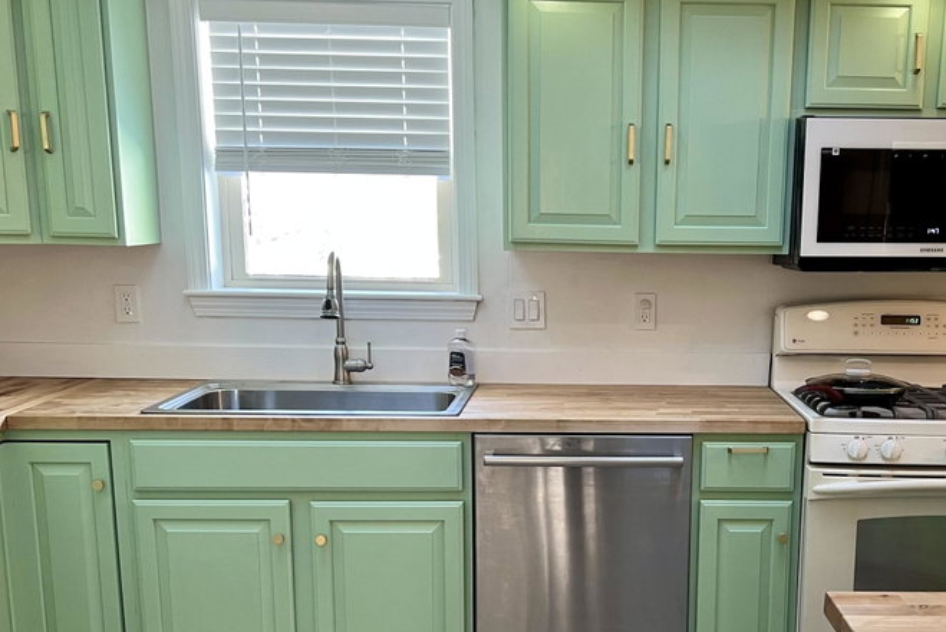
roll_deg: -1.1
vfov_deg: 31.5
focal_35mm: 42
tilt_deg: -11.7
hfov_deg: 45.8
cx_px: 619
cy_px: 450
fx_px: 1104
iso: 125
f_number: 1.5
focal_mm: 5.7
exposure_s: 1/60
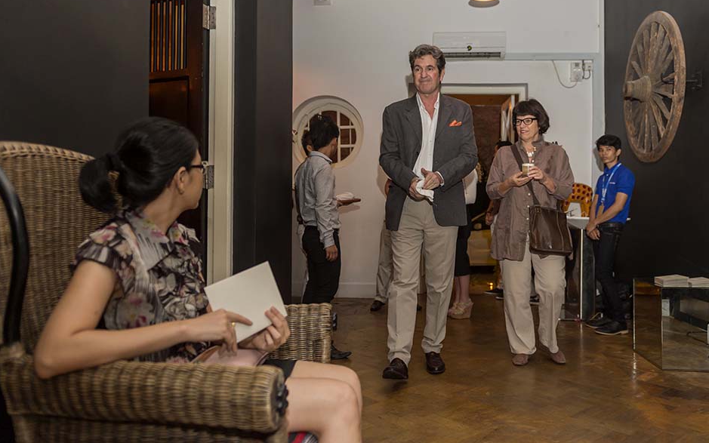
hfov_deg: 72.5
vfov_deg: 49.3
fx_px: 483
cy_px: 230
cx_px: 348
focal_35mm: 25
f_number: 2.8
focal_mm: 24
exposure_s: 1/60
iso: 800
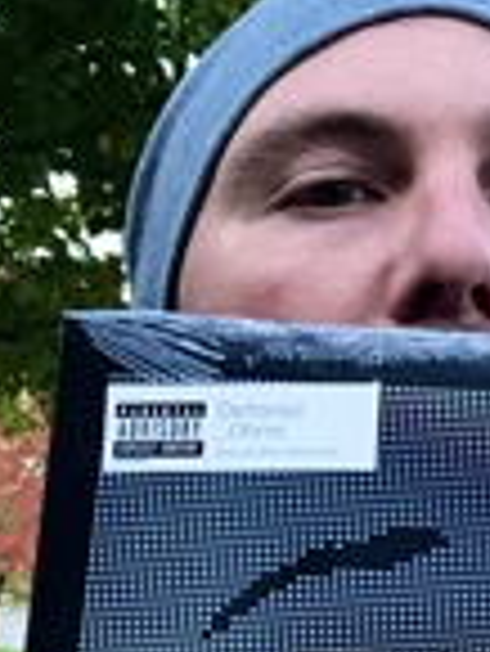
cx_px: 661
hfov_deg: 14.9
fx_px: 1772
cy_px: 627
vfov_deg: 20.3
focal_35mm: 94
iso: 320
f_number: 2.2
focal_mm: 2.87
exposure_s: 1/30
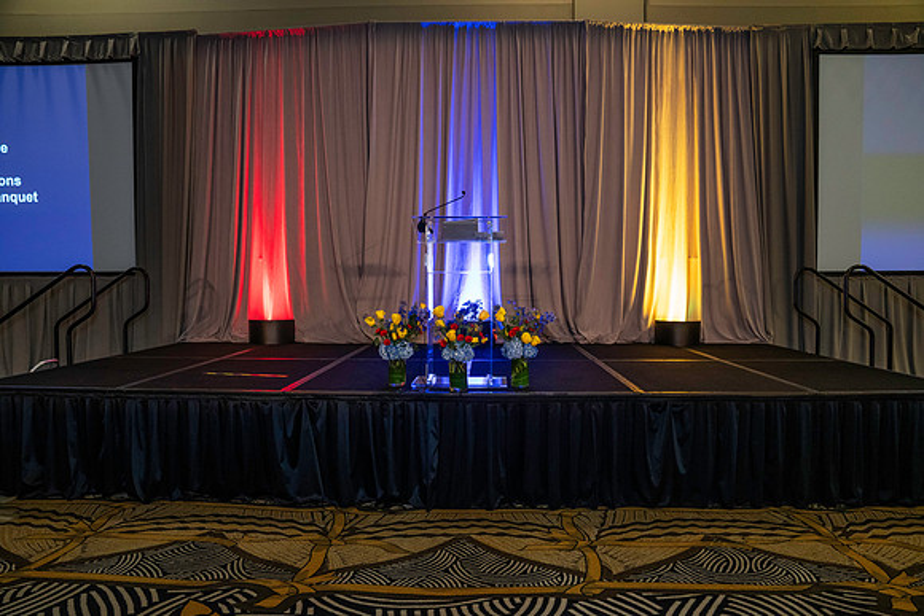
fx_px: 616
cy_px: 308
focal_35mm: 24
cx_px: 462
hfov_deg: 73.7
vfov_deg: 53.2
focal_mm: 24
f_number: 4
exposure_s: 1/125
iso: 3200
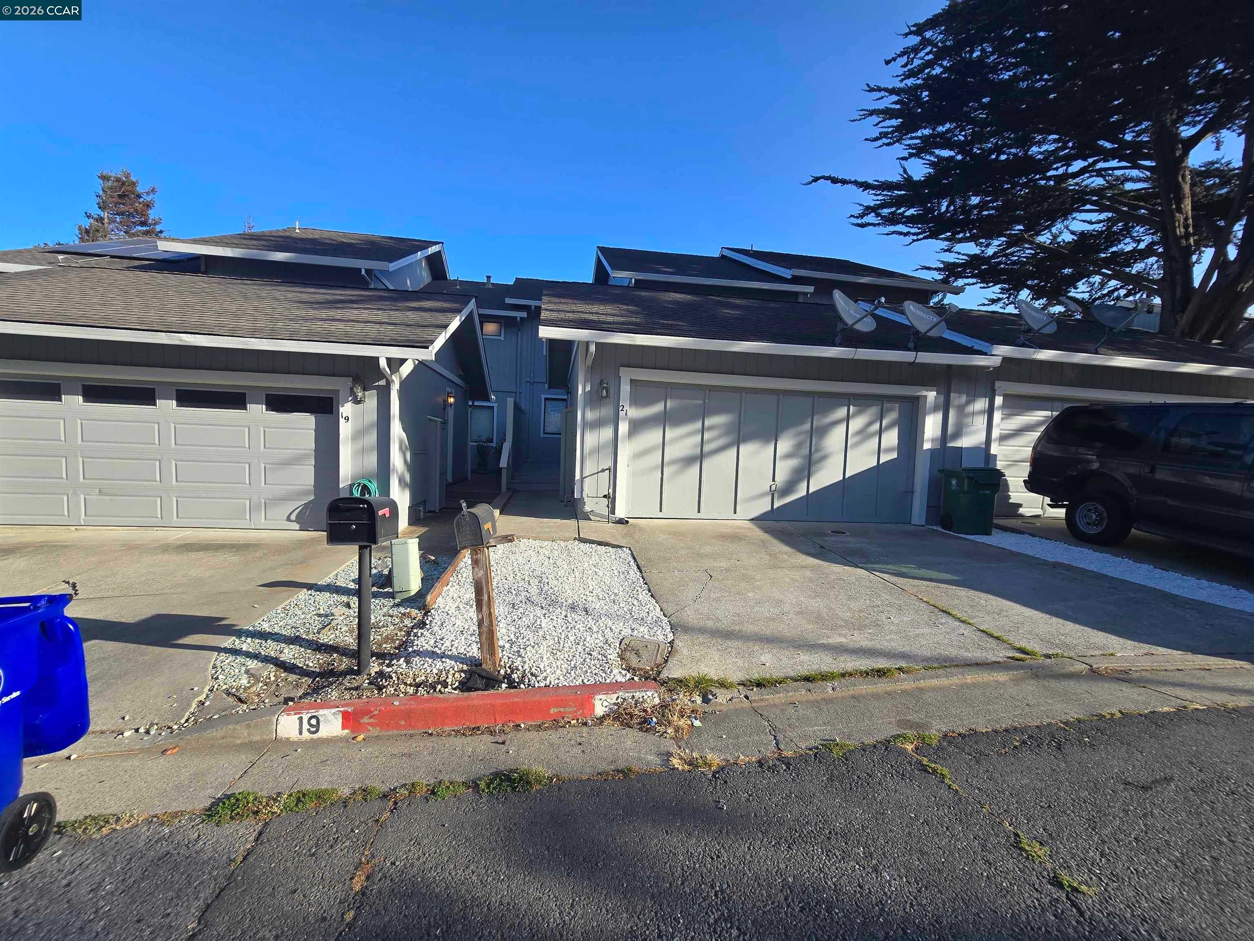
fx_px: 471
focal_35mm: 13
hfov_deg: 106.2
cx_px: 627
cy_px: 470
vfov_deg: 89.9
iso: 50
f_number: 2.2
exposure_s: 1/1192
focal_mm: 2.2
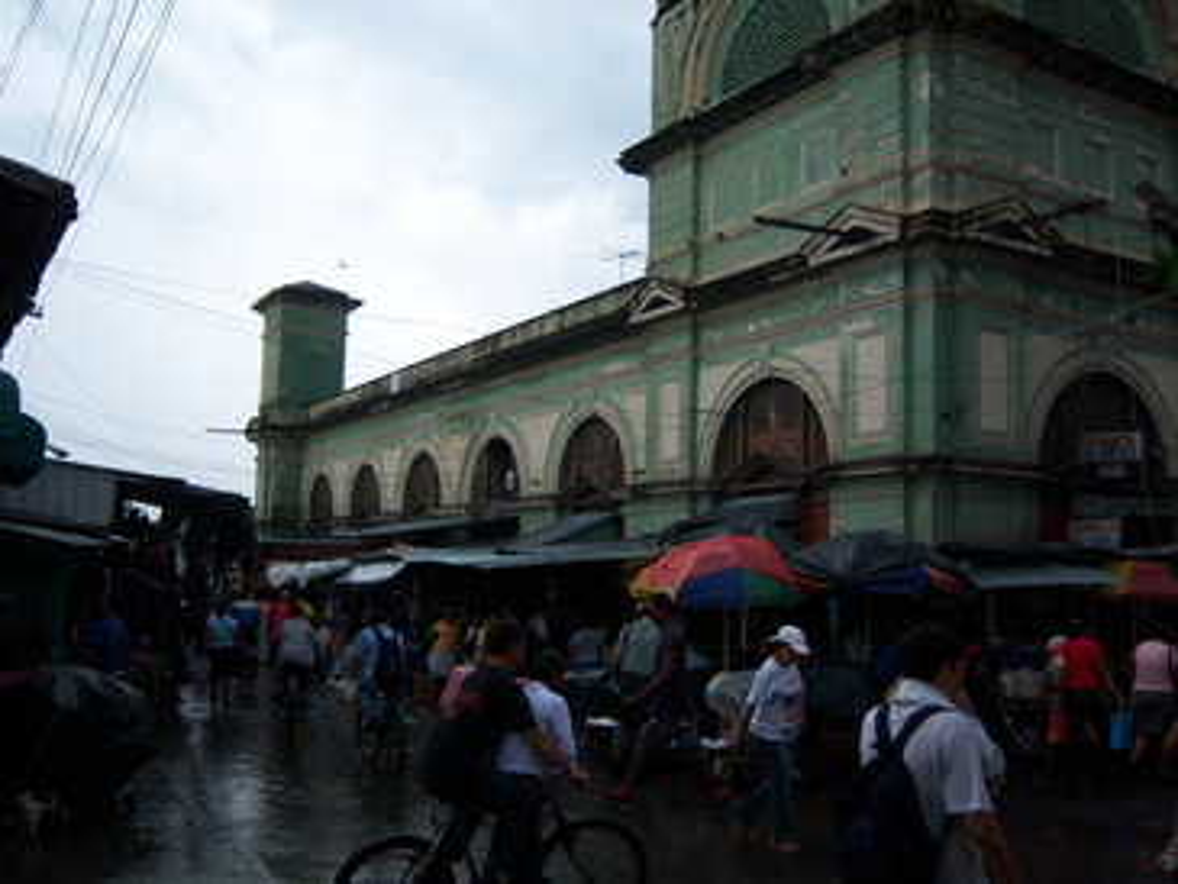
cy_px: 442
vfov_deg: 39.7
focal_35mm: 36
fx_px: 1226
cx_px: 589
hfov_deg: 51.3
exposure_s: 1/800
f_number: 2.8
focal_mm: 7.5
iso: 80
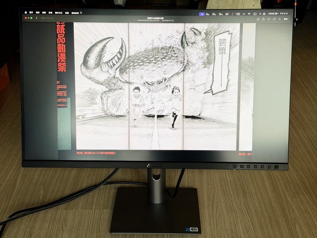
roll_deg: +0.4
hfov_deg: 39.7
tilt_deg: -26.5
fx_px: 440
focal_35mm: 48
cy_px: 119
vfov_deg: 30.3
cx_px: 158
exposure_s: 1/40
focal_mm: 6.76
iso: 200
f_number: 1.78
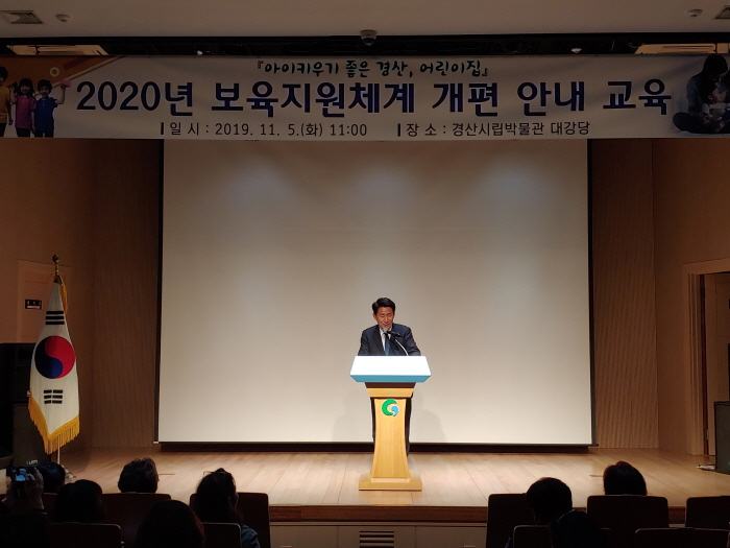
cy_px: 274
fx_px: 886
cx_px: 365
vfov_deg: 34.3
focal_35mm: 42
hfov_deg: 44.8
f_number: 1.5
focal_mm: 4.23
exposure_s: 1/120
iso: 50
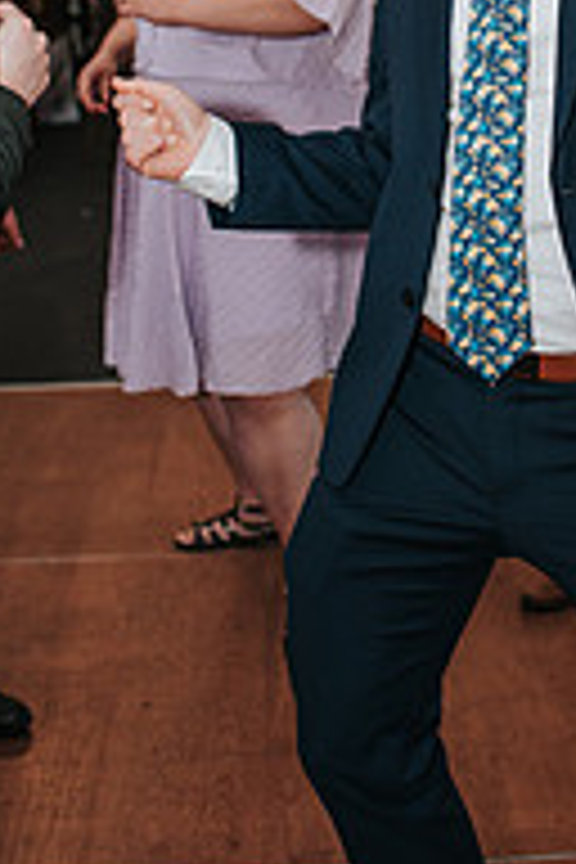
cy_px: 22
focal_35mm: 82
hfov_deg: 16.5
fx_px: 1968
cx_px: 504
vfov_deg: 23.8
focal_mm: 35
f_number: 2.8
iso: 900
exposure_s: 1/200
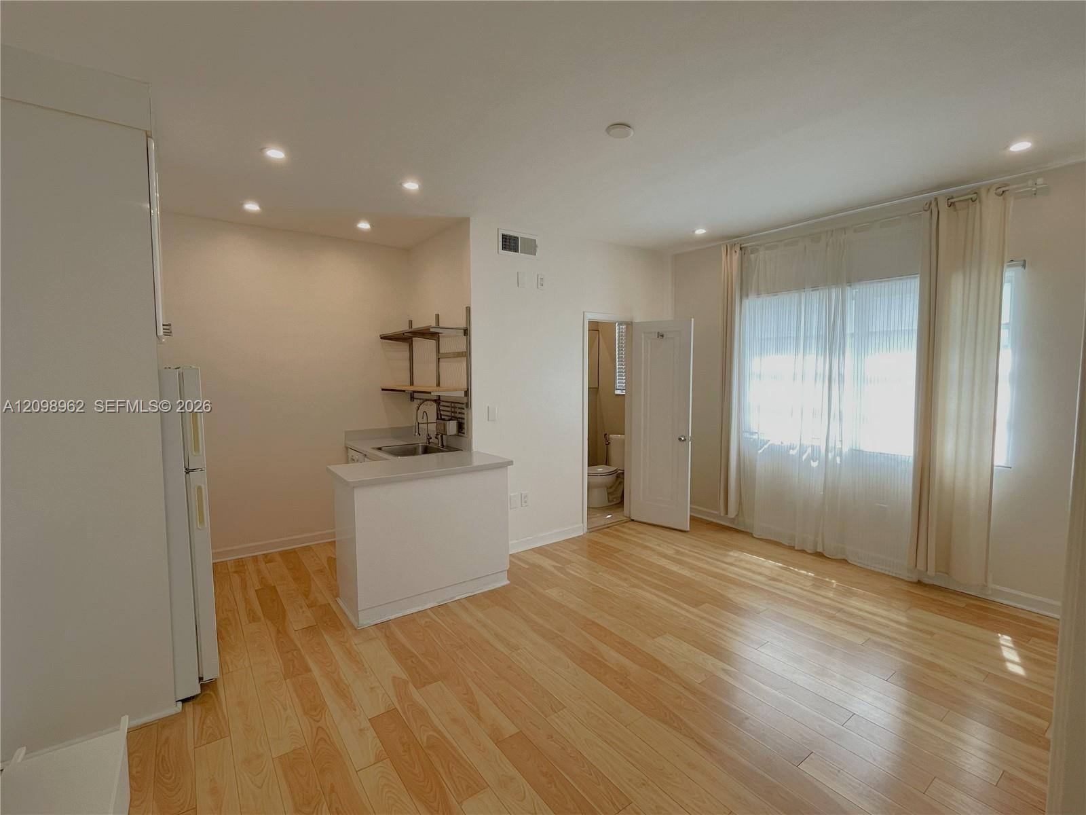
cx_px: 543
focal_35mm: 16
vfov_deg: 78.1
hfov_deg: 94.5
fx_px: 502
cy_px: 408
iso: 80
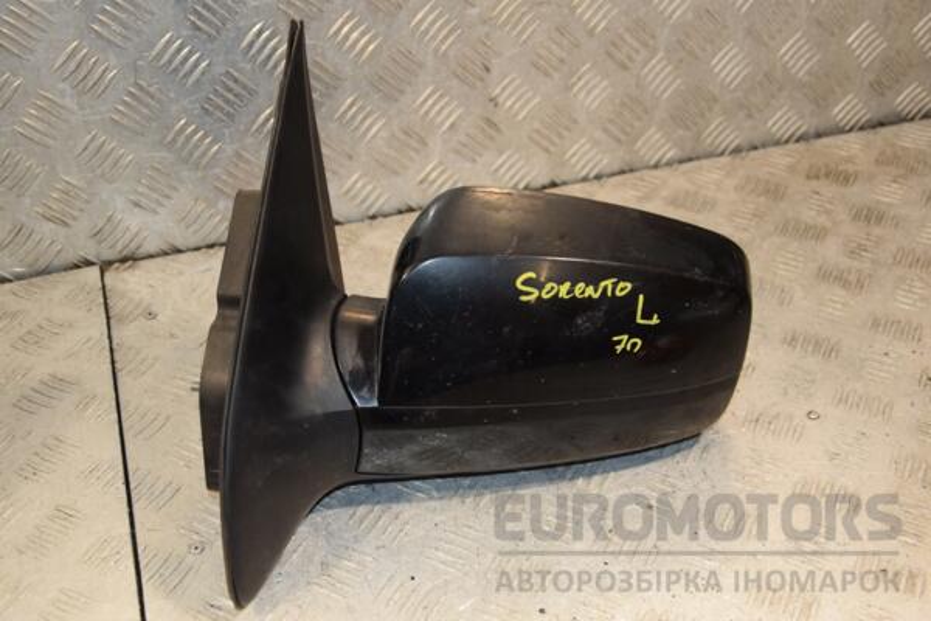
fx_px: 1241
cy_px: 310
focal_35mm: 48
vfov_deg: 28.1
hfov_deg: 41.1
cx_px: 466
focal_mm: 32
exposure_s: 1/200
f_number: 5
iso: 800
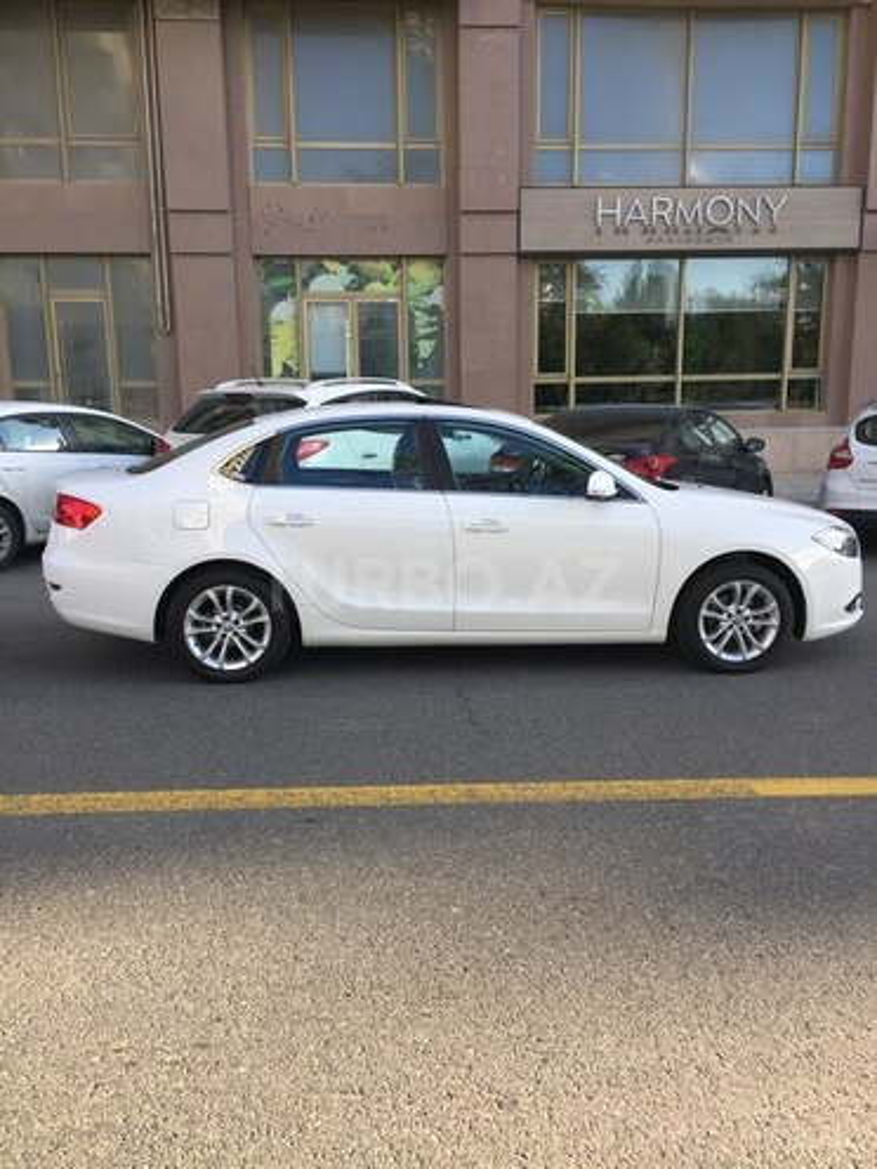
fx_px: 980
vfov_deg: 61.7
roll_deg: +0.9
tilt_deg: -11.9
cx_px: 438
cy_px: 584
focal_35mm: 29
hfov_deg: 48.2
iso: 32
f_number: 2.2
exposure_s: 1/476
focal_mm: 4.15
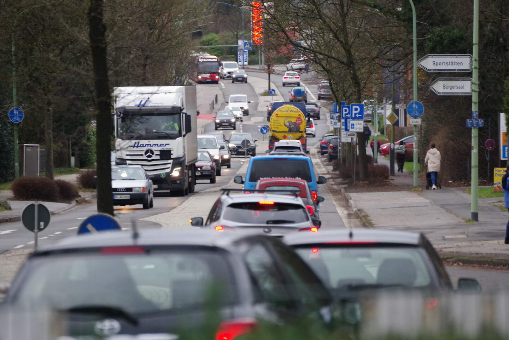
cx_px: 254
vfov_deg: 3.0
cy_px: 170
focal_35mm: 459
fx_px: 6489
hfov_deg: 4.5
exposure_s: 1/320
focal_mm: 300
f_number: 7.1
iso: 3200
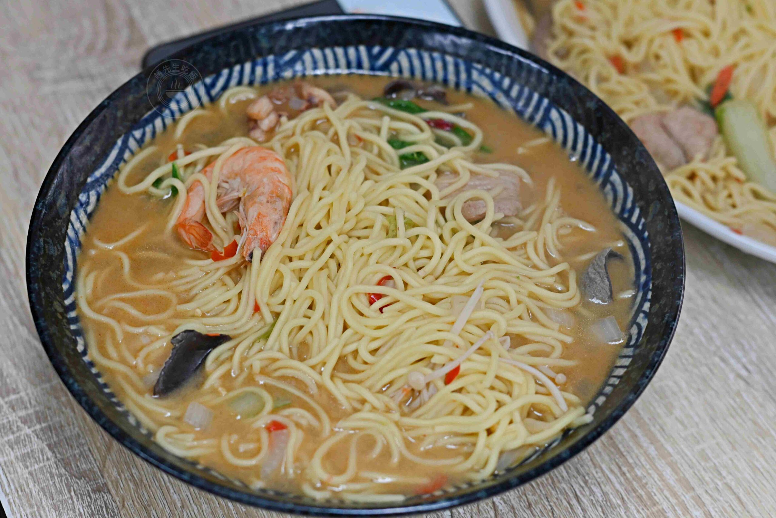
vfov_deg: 18.2
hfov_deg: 27.0
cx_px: 388
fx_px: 1617
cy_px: 259
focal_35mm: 75
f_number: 3.2
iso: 640
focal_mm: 50
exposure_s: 1/200
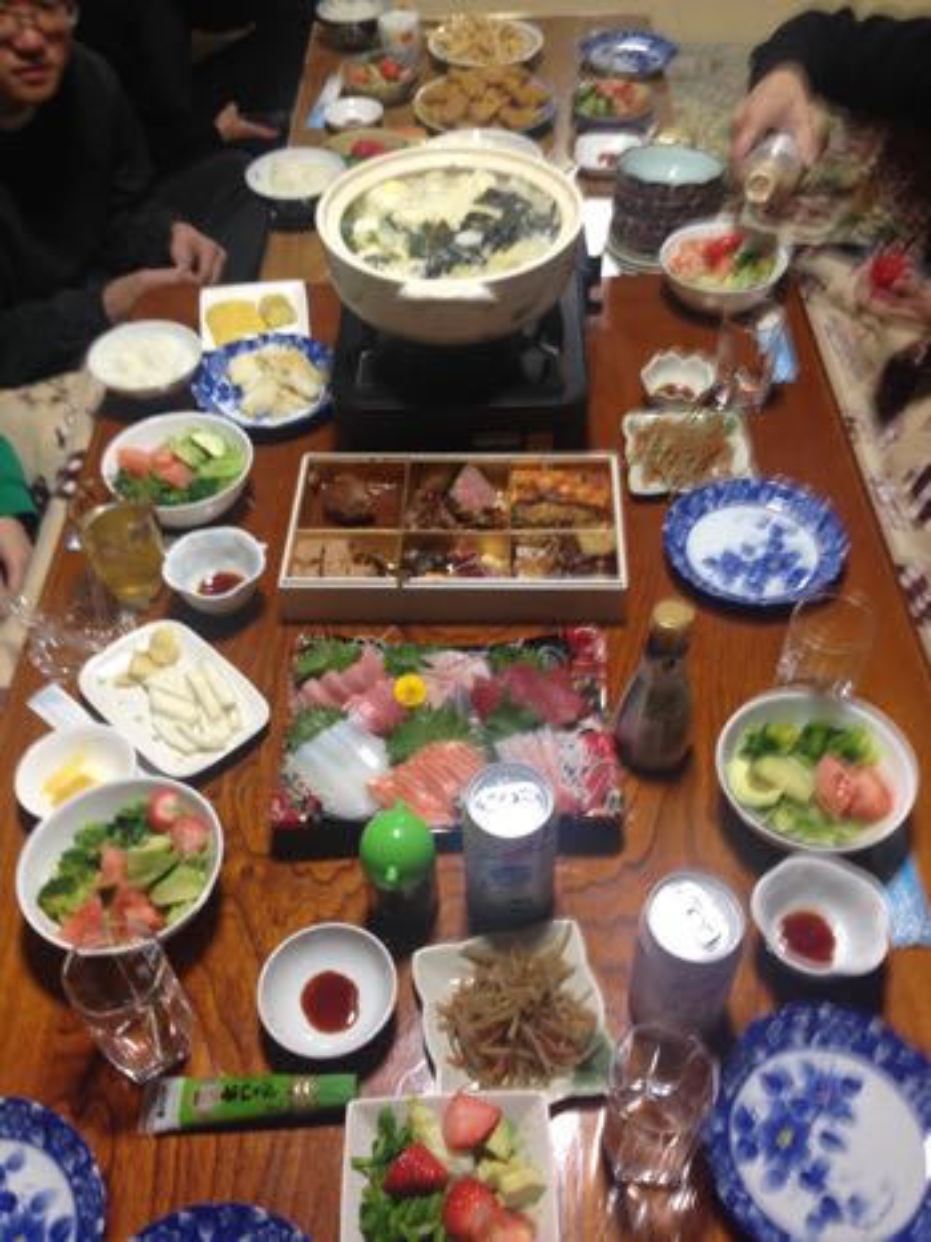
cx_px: 466
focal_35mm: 33
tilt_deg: -50.0
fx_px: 1184
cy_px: 621
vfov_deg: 55.4
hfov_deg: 42.9
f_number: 2.4
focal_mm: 4.12
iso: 64
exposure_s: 1/20
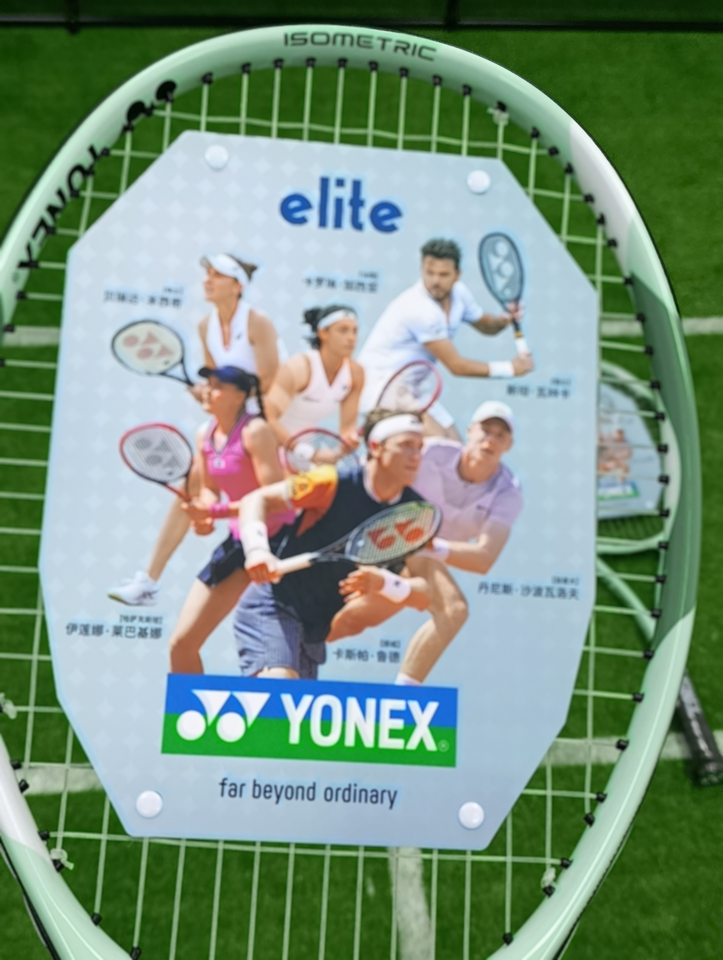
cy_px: 480
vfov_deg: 41.2
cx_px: 362
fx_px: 1278
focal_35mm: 46
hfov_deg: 31.6
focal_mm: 6.11
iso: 710
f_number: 1.65
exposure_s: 1/100
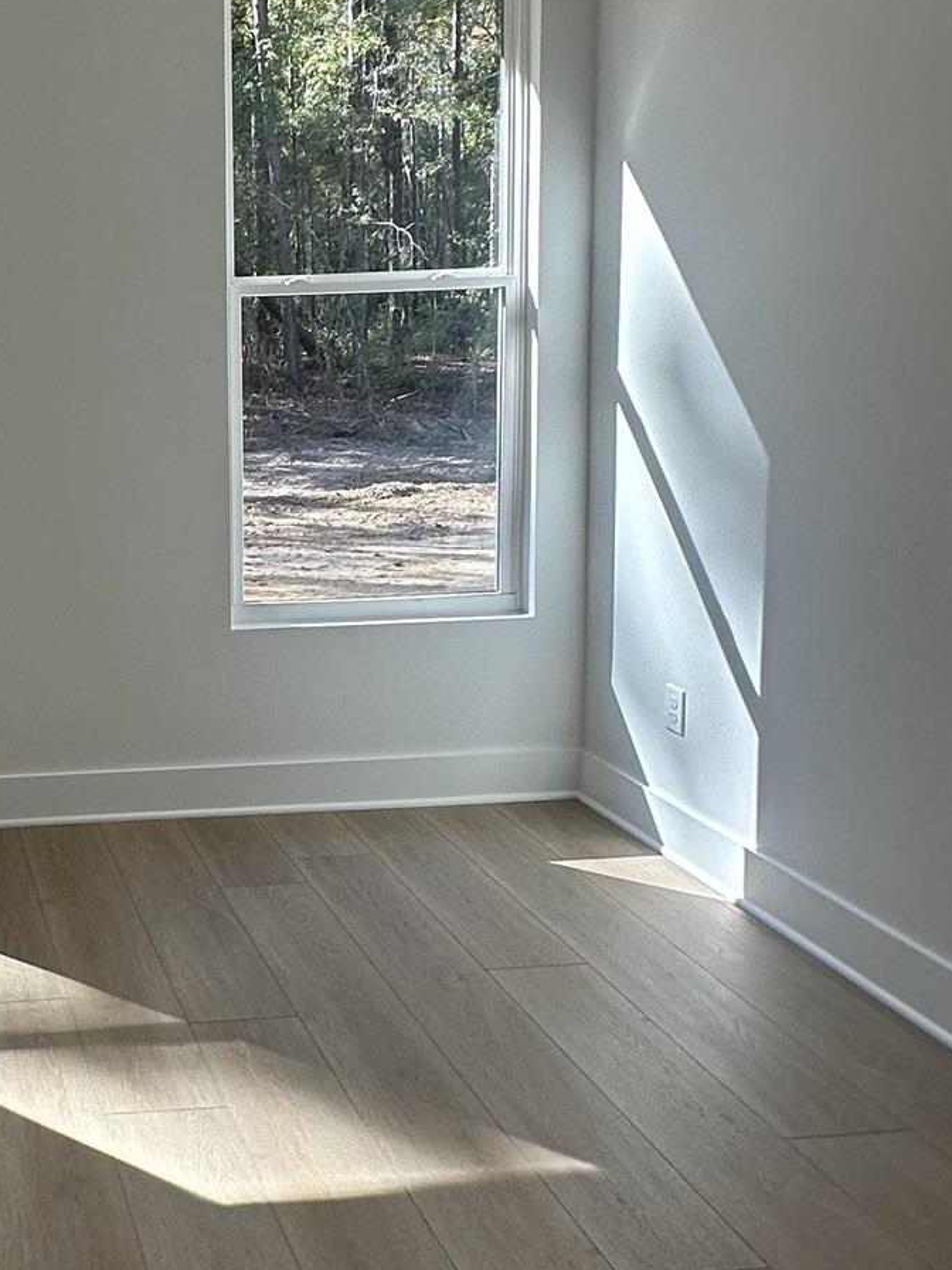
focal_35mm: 36
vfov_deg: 50.9
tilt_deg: -5.5
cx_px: -61
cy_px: 479
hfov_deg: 34.9
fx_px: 1320
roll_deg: +1.6
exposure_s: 1/125
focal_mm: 2.22
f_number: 2.2
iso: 40
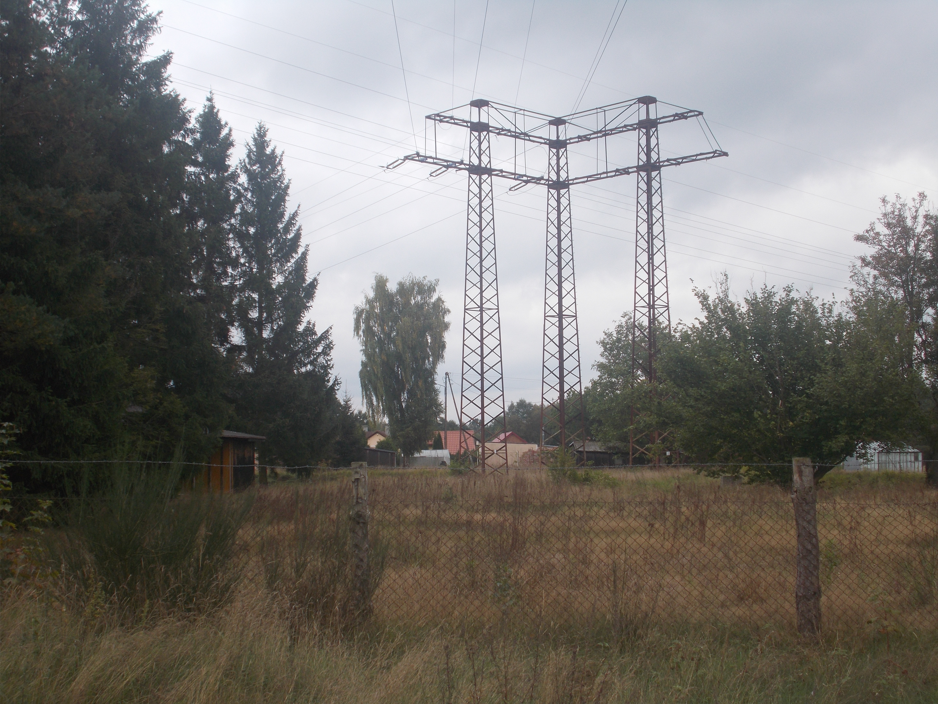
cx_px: 469
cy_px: 352
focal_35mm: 50
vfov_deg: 29.1
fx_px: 1355
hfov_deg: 38.2
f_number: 4.5
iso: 80
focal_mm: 9
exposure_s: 1/80
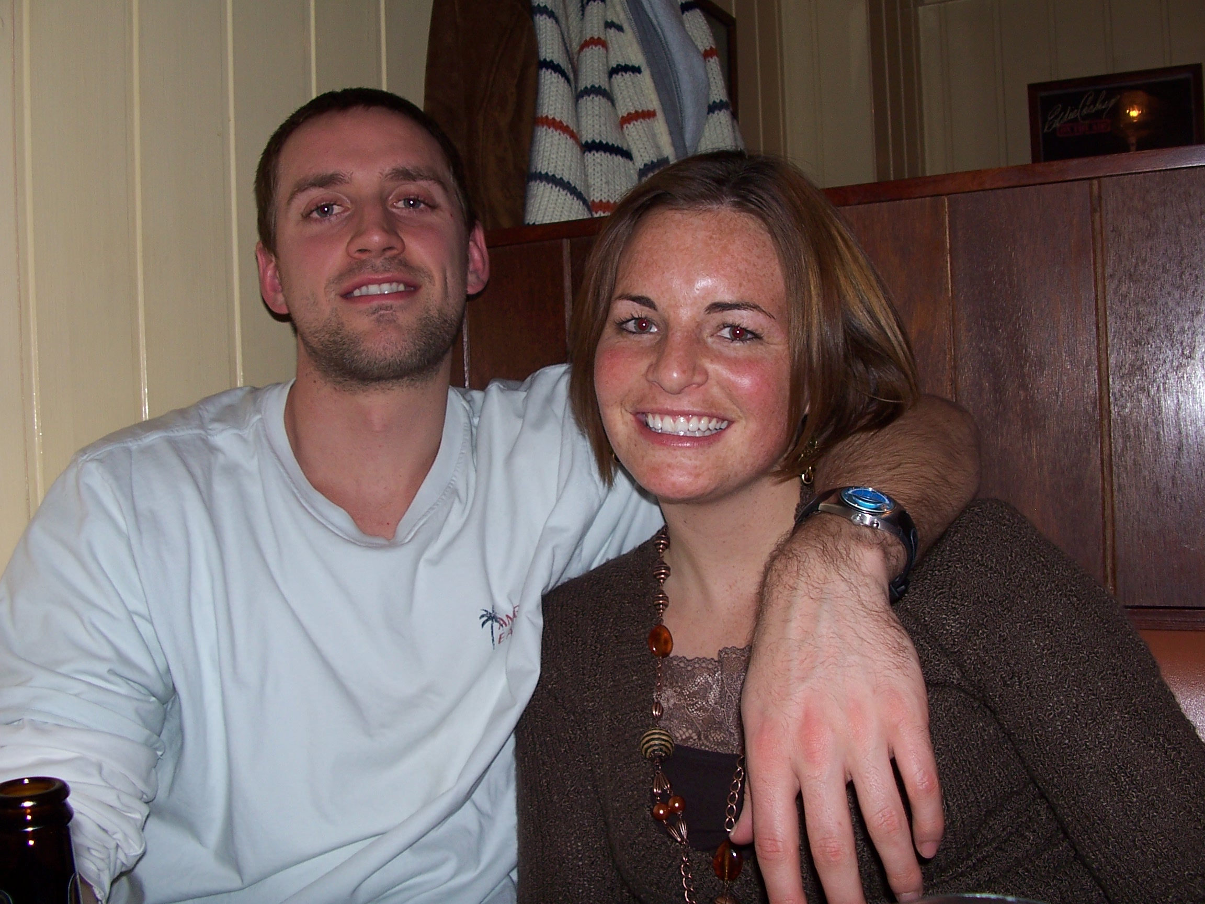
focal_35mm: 35
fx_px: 1218
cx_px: 602
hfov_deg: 52.6
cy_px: 452
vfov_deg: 40.7
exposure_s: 1/60
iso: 80
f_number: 2.8
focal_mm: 6
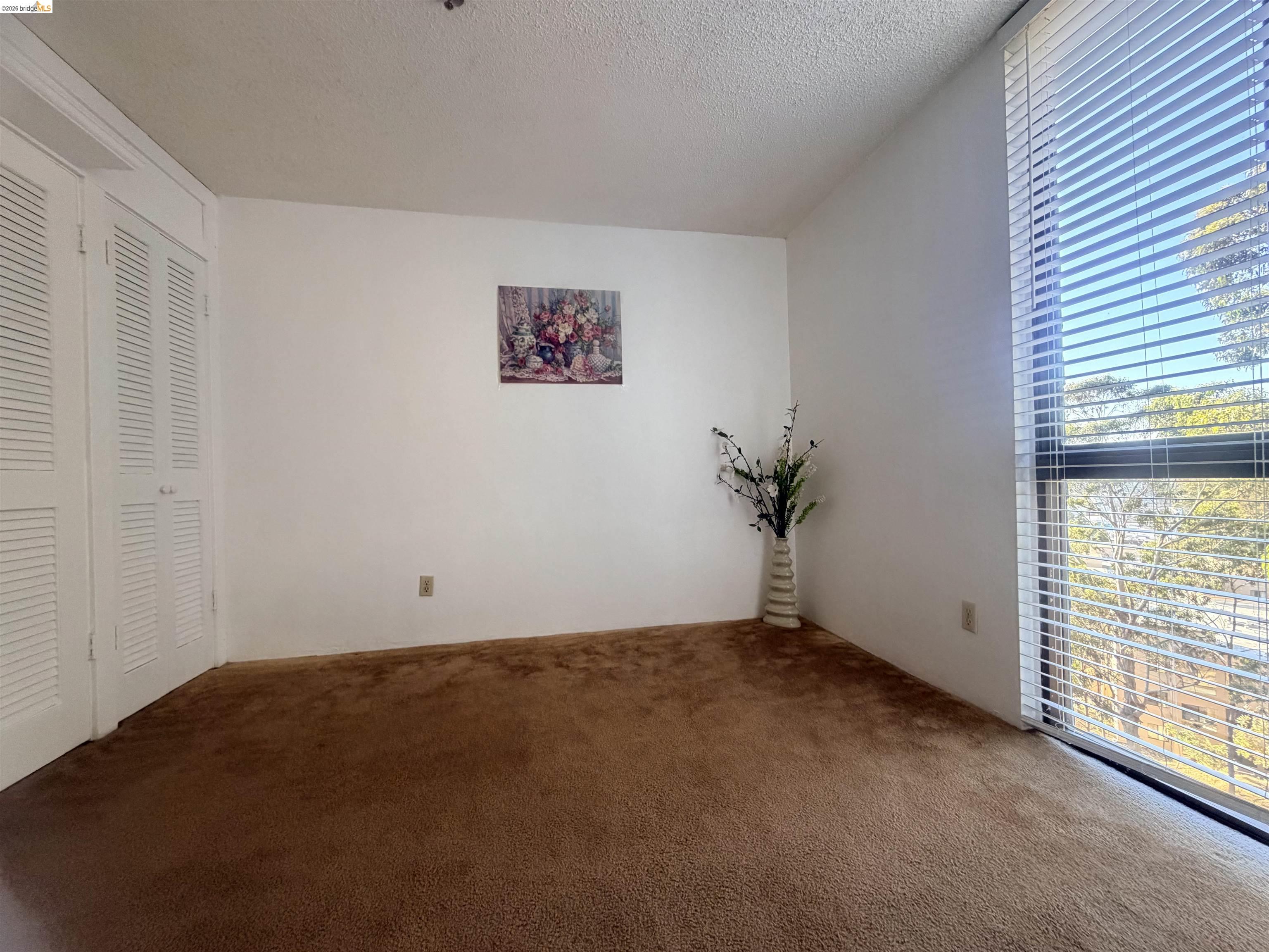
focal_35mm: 14
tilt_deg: +2.0
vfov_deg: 85.7
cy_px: 476
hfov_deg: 102.1
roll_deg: +1.6
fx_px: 513
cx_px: 634
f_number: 2.2
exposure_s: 1/70
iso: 320
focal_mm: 2.22
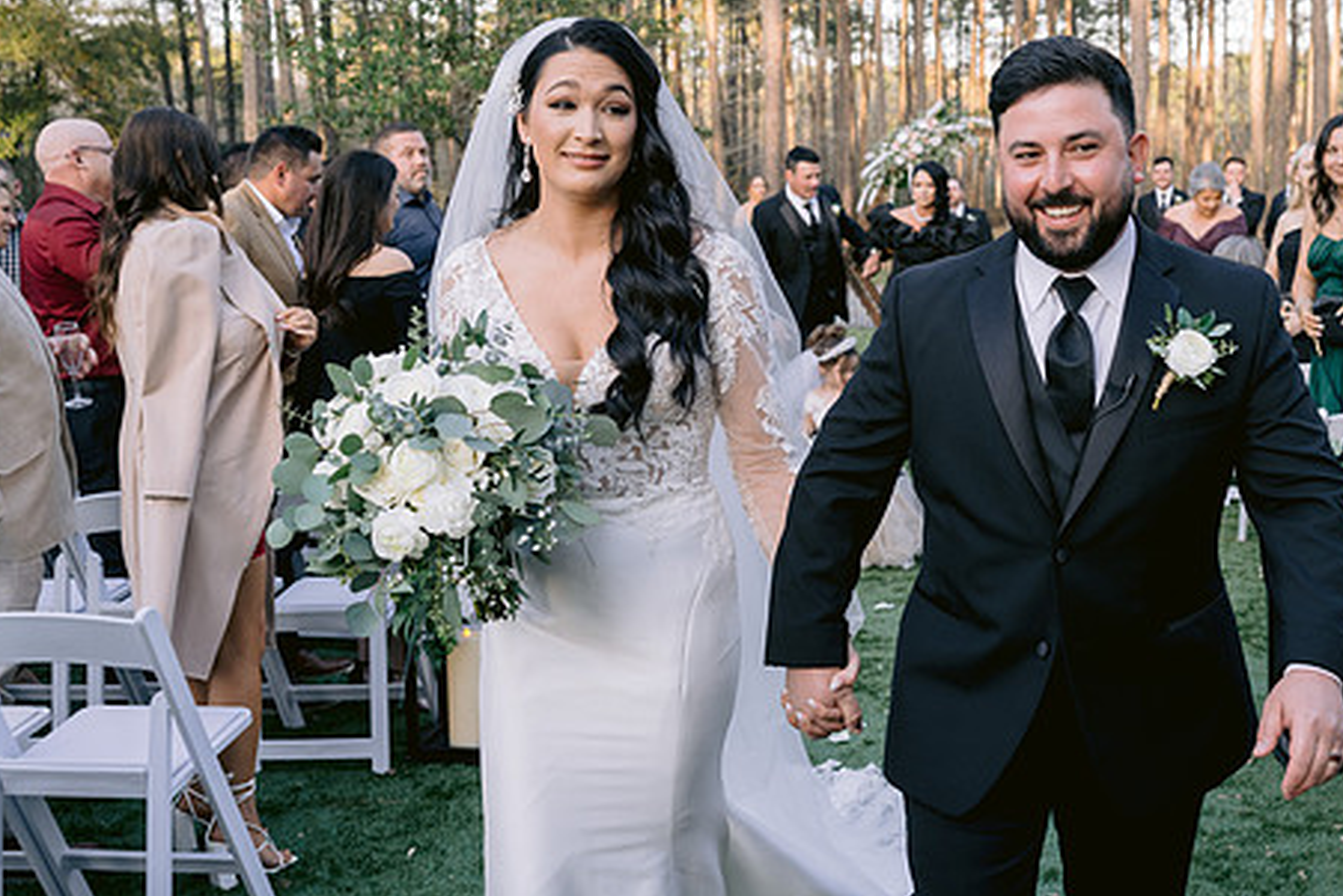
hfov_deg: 43.3
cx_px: 819
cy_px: 403
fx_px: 1679
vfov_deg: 29.9
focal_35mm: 45
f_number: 5
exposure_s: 1/200
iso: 400
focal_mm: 35
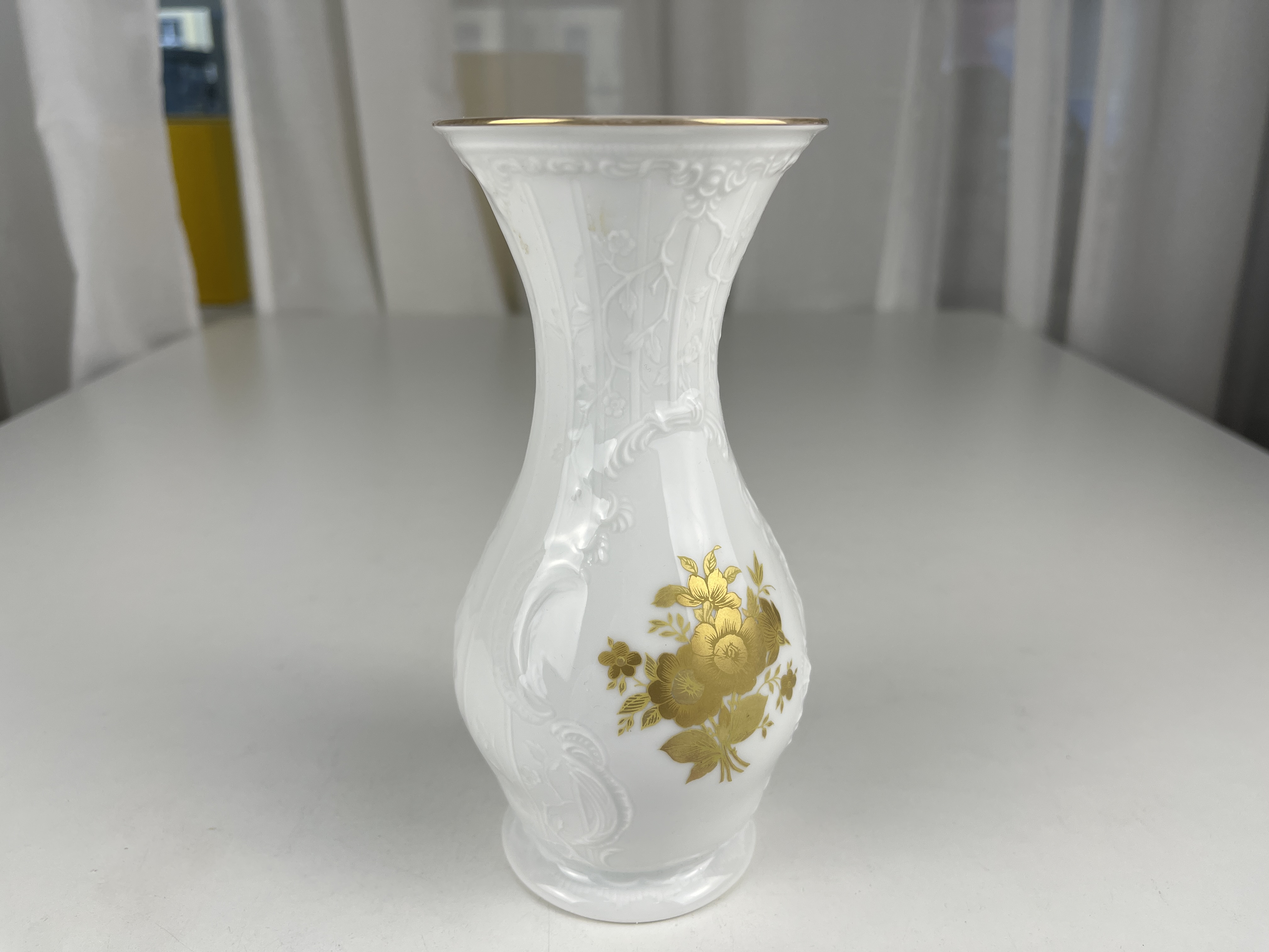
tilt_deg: -19.8
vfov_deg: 54.9
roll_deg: -0.1
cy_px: 476
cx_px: 634
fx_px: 916
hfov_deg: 69.4
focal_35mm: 25
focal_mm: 5.1
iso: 32
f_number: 1.6
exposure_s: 1/282
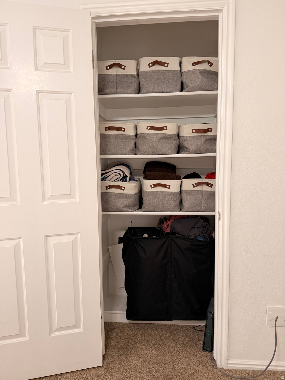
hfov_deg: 56.8
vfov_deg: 71.6
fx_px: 263
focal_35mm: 24
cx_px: 142
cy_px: 190
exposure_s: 1/60
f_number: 1.78
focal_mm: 6.76
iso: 400
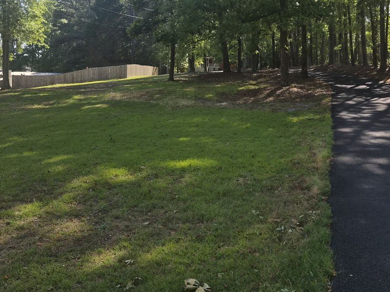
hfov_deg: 46.8
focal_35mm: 40
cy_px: 78
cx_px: 205
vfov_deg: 35.3
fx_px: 451
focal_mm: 5.4
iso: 80
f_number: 1.8
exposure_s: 1/3216
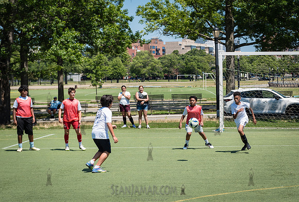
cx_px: 200
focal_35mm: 93
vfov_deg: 14.8
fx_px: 777
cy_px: 102
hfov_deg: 21.7
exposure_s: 1/1250
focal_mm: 70
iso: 200
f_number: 4
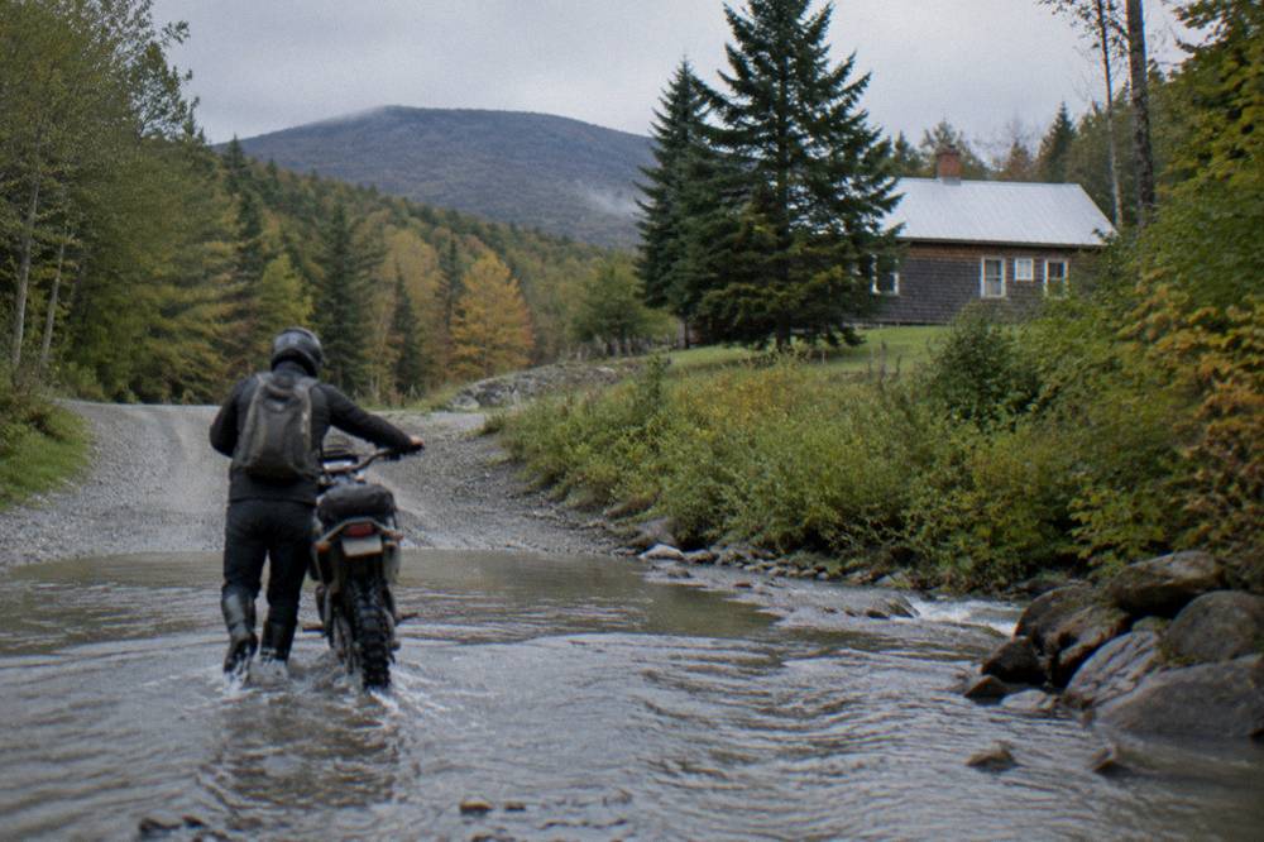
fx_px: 1228
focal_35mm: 35
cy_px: 421
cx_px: 632
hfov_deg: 54.5
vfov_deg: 37.8
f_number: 4
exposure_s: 1/640
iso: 200
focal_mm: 35
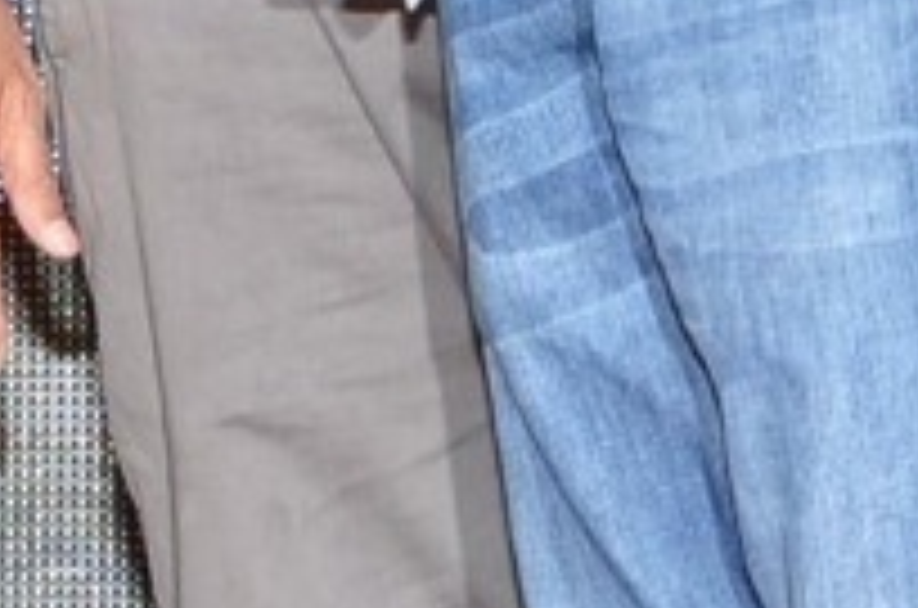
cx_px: 220
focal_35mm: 424
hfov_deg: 4.9
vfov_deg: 3.2
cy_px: -984
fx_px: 10787
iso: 400
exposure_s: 1/125
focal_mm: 48
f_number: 6.3
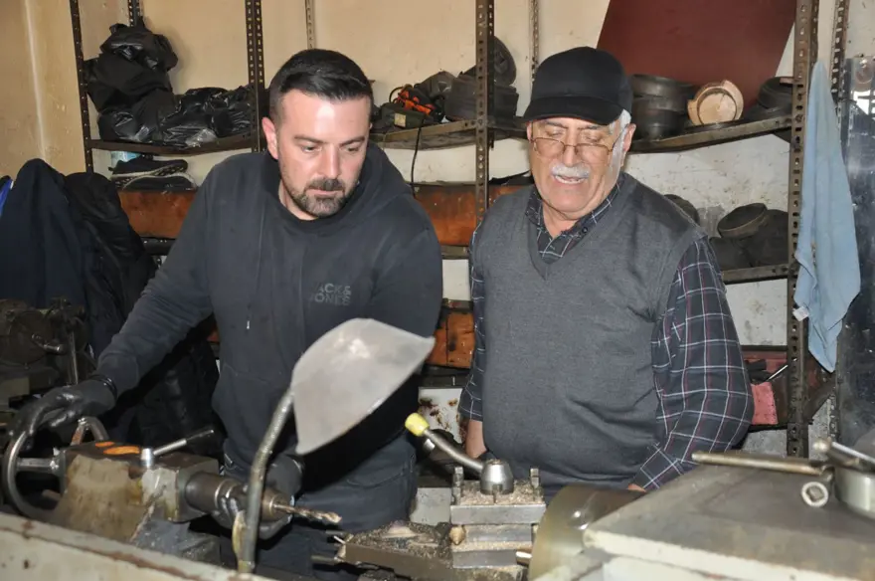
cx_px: 438
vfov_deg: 29.8
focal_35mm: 45
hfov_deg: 43.7
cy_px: 290
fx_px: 1092
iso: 800
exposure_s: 1/60
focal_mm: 30
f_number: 4.2
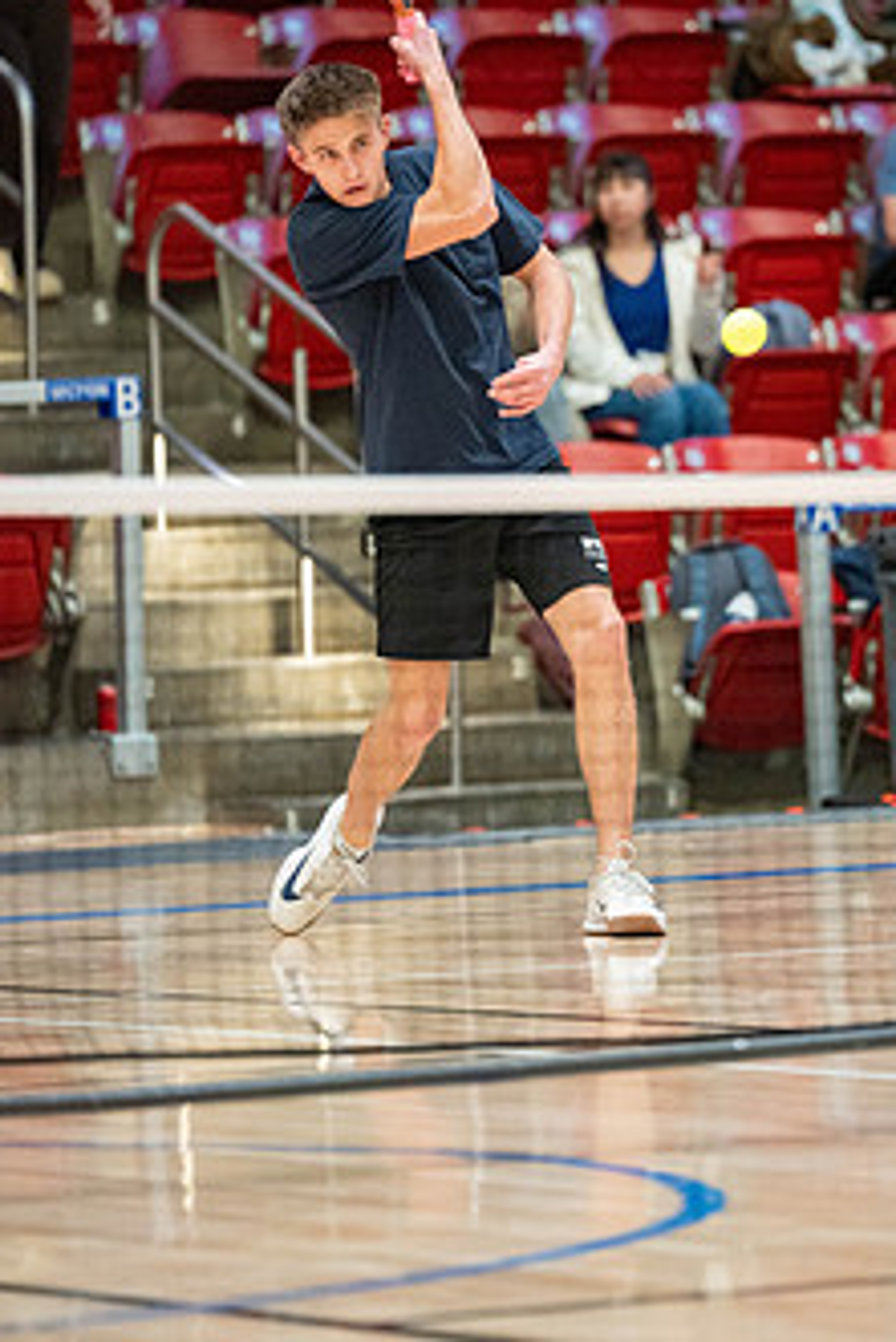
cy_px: 438
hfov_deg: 5.1
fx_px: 10143
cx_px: 600
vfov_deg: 7.6
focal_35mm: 272
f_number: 2.8
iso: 5000
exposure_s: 1/500
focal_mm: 200
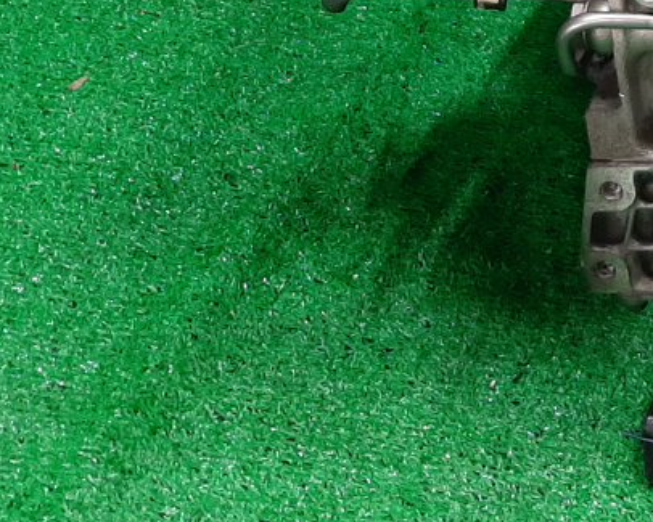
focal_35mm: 90
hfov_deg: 19.5
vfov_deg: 15.9
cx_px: 862
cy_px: -223
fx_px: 1740
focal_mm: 3.93
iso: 111
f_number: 1.7
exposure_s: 1/50
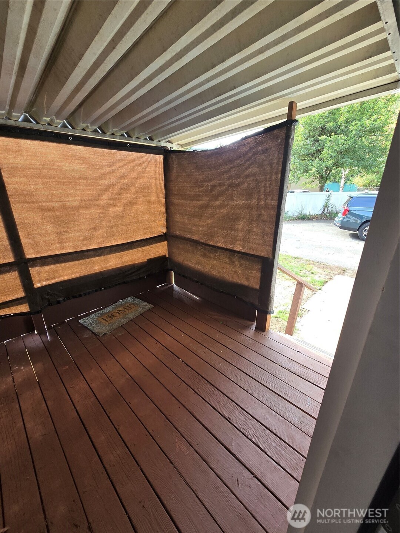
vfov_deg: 106.2
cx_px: 200
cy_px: 266
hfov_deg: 89.9
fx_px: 200
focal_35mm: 13
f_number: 2.2
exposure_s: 1/120
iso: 64
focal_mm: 2.2
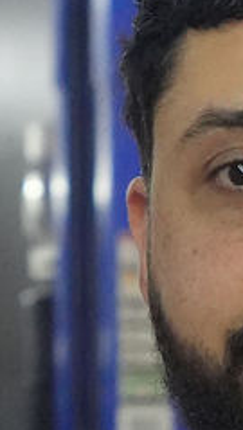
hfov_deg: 3.1
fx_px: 4503
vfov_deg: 5.5
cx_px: 288
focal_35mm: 394
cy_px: 480
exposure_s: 1/160
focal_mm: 39.1
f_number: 4
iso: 4000
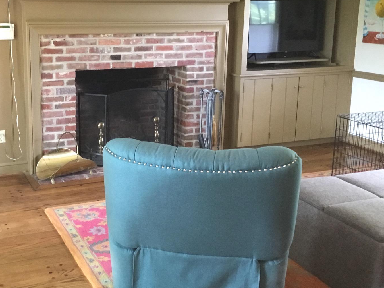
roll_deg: -1.1
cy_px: 105
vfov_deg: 30.7
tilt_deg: -9.4
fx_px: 521
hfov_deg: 39.9
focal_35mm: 47
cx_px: 125
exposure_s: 1/30
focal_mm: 3.3
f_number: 2.4
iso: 160
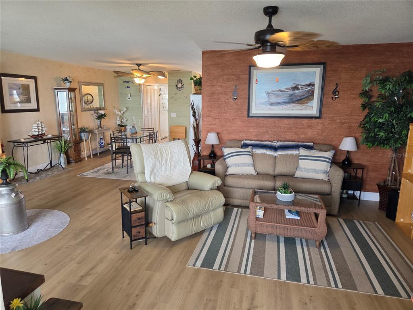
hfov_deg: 73.9
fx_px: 274
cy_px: 155
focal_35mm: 23
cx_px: 206
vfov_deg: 58.9
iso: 250
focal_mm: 5.4
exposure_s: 1/120
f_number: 1.8
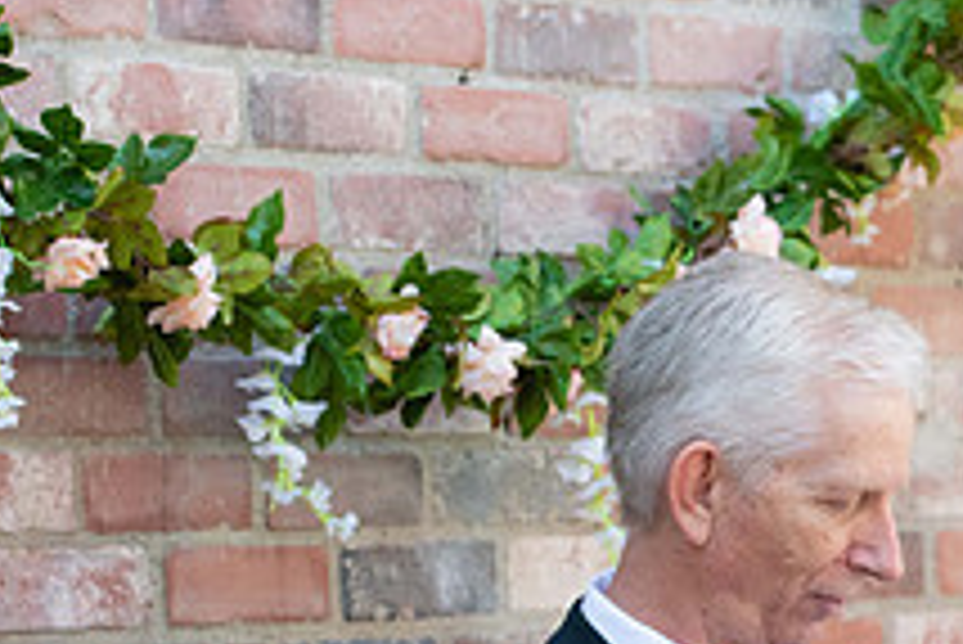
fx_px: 6237
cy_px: 790
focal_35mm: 233
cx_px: 1179
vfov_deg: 5.9
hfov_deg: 8.7
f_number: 4.5
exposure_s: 1/800
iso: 800
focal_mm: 86
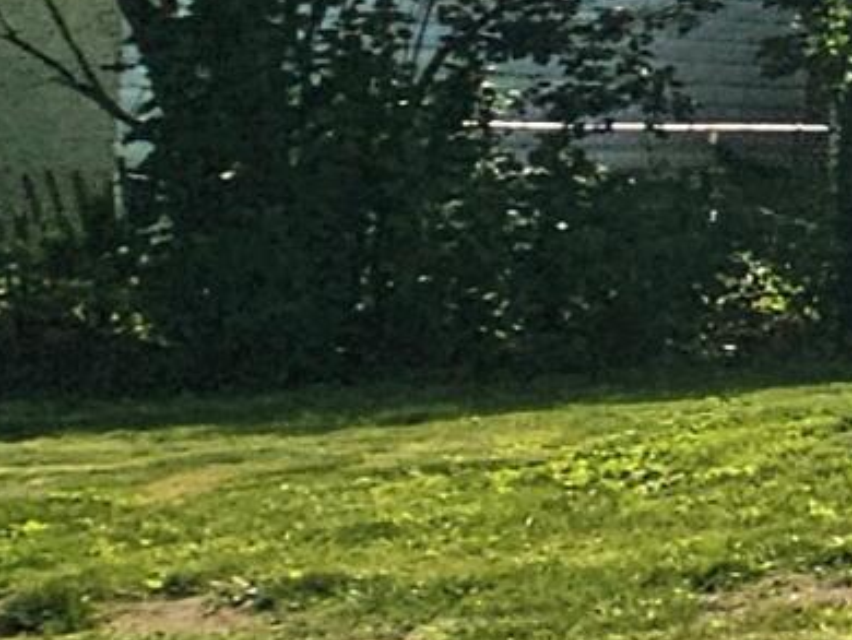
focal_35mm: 100
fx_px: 2463
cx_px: 3006
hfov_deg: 9.5
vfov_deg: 14.8
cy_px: 470
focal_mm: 2.2
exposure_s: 1/10000
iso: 50
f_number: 2.2
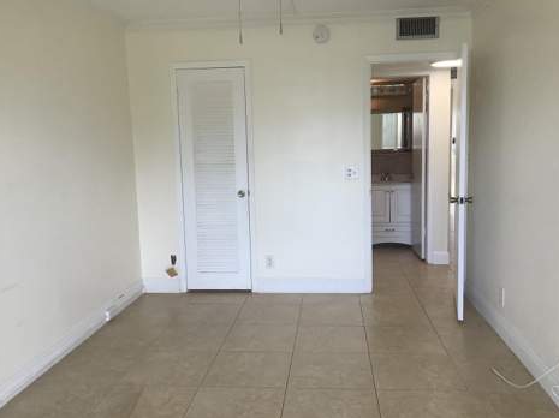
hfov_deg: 56.9
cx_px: 284
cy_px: 206
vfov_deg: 44.1
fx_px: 516
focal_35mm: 32
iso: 64
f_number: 2.4
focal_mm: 3.3
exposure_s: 1/100
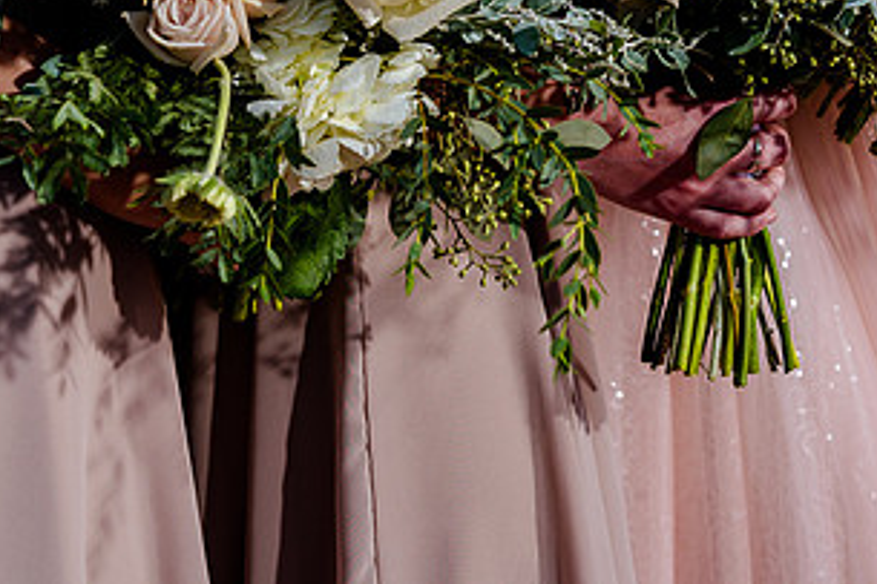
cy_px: 32
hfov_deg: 17.2
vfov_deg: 11.5
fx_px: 2873
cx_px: 753
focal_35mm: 118
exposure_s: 1/200
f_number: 8
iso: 125
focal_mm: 62
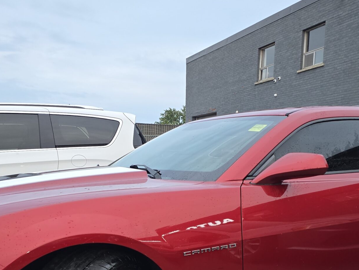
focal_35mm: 48
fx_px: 498
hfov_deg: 39.7
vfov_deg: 28.8
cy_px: 252
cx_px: 180
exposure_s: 1/120
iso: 400
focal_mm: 6.3
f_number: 1.7
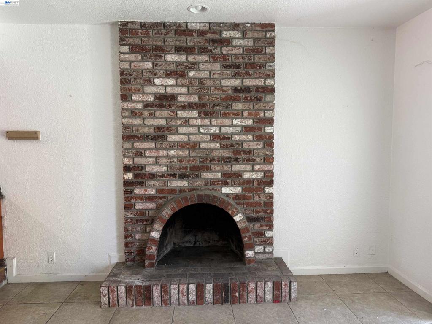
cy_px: 162
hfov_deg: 71.6
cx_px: 216
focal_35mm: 24
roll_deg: -0.1
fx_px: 300
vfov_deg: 56.8
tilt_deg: -3.9
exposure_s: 1/60
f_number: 1.78
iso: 125
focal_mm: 6.76
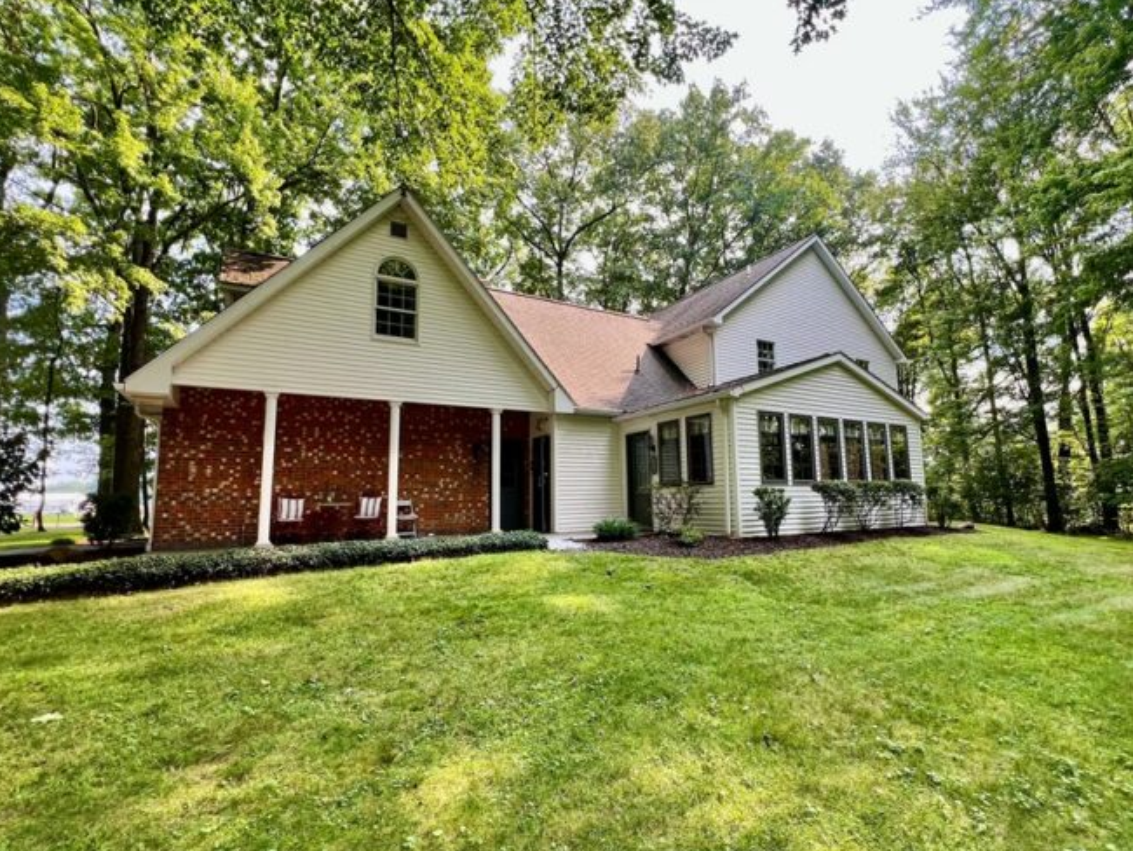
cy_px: 438
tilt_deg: +7.6
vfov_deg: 78.1
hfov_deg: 94.3
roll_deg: +1.3
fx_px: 524
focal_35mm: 16
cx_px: 605
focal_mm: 1.57
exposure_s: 1/149
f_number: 1.8
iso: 32
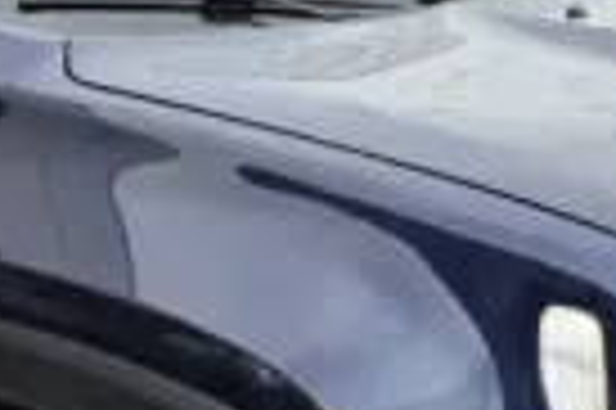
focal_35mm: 105
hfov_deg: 19.5
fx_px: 1795
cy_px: 374
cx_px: 378
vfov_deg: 12.9
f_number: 1.8
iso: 25
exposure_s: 1/886
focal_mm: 5.4
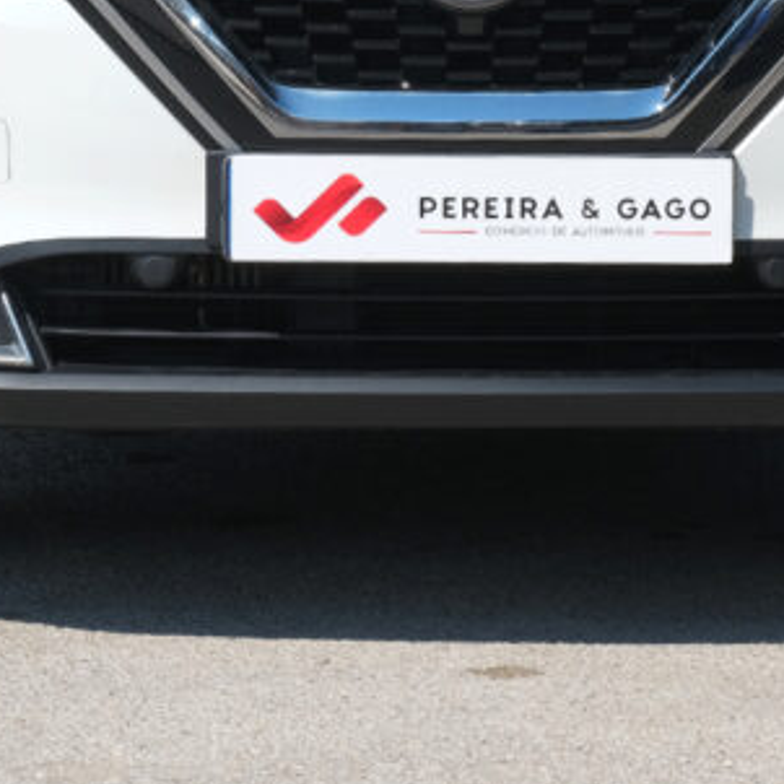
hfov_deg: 10.5
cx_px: 441
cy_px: -35
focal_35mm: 167
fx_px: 4279
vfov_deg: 10.4
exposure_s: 1/320
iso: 160
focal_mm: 38.5
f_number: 9
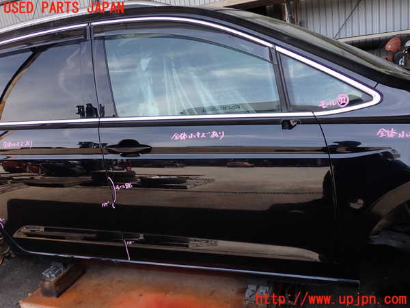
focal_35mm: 30
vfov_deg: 46.8
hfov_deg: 60.0
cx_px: 205
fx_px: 355
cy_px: 154
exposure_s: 1/200
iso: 100
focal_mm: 5.4
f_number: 3.2
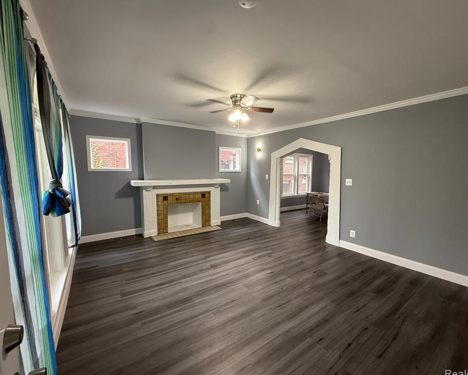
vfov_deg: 84.0
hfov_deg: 96.8
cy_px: 189
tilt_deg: -4.8
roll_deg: -0.3
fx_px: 208
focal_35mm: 15
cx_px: 239
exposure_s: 1/120
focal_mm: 2.22
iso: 400
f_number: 2.2
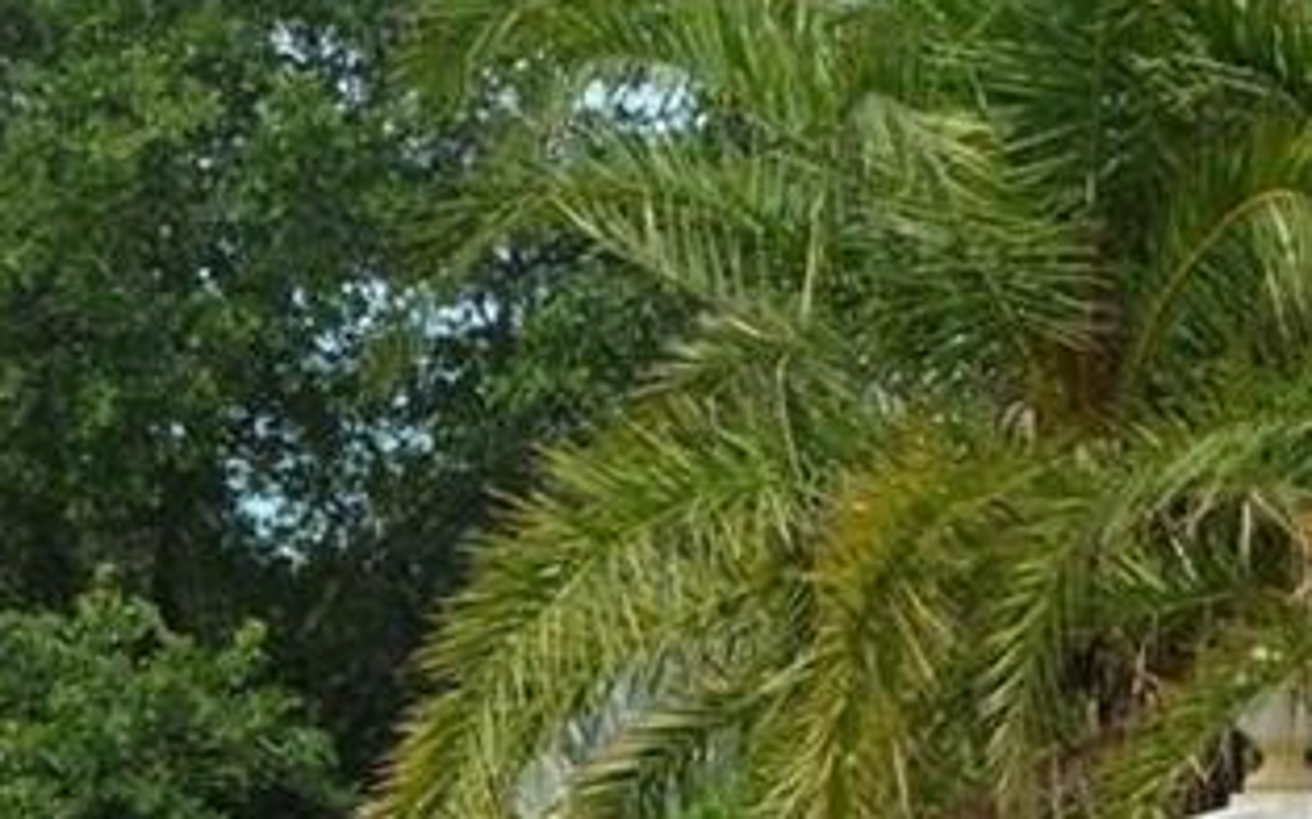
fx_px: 13868
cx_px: 1325
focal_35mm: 388
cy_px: 1306
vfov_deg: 3.4
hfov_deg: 5.4
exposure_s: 1/320
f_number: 9
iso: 100
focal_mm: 78
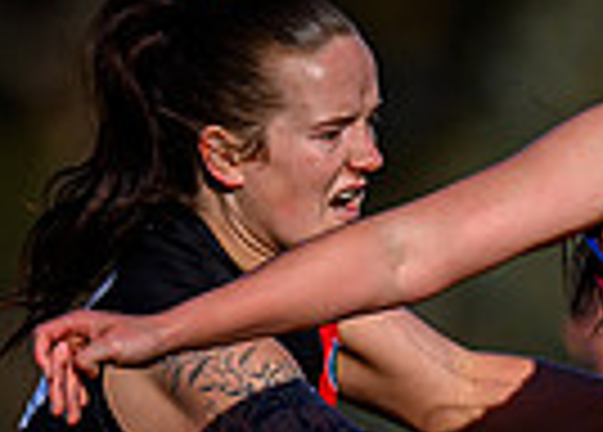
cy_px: 715
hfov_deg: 0.8
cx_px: 985
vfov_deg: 0.6
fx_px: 40783
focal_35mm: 2379
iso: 110
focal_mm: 500
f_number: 4
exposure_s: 1/2000
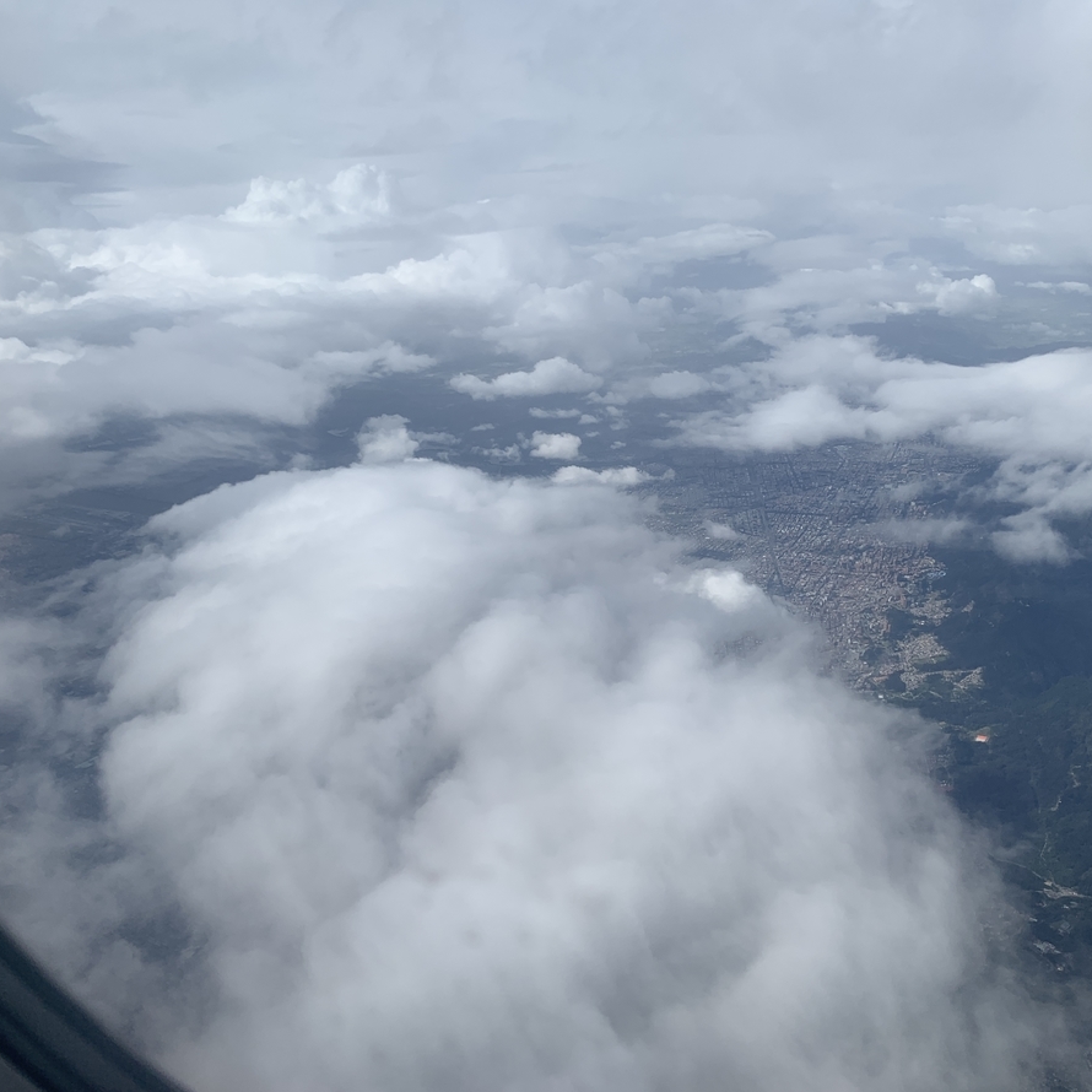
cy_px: 547
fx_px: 1106
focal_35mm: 31
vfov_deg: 52.5
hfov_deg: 52.3
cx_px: 642
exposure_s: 1/4098
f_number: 1.8
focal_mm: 4.25
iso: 25
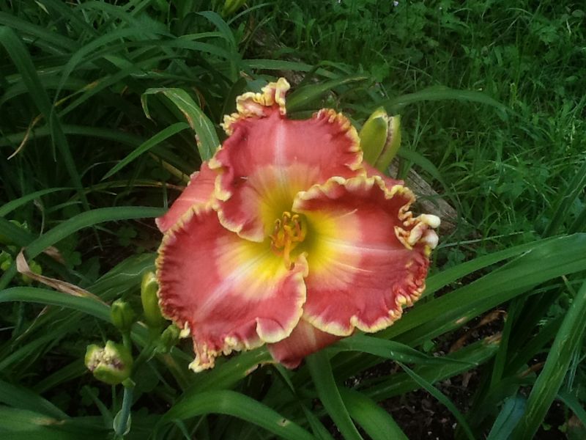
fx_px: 745
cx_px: 293
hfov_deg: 42.9
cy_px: 220
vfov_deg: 32.9
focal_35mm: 44
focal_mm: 2.03
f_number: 2.4
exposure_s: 1/40
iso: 40
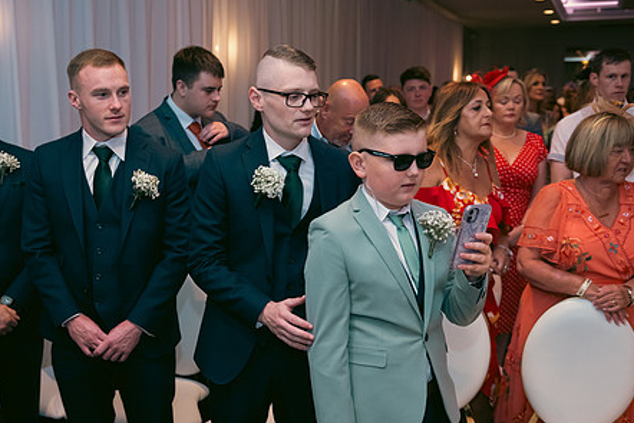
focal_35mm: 42
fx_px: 740
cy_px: 260
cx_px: 262
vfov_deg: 31.8
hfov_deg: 46.2
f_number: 3.5
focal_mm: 32
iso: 800
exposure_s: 1/160
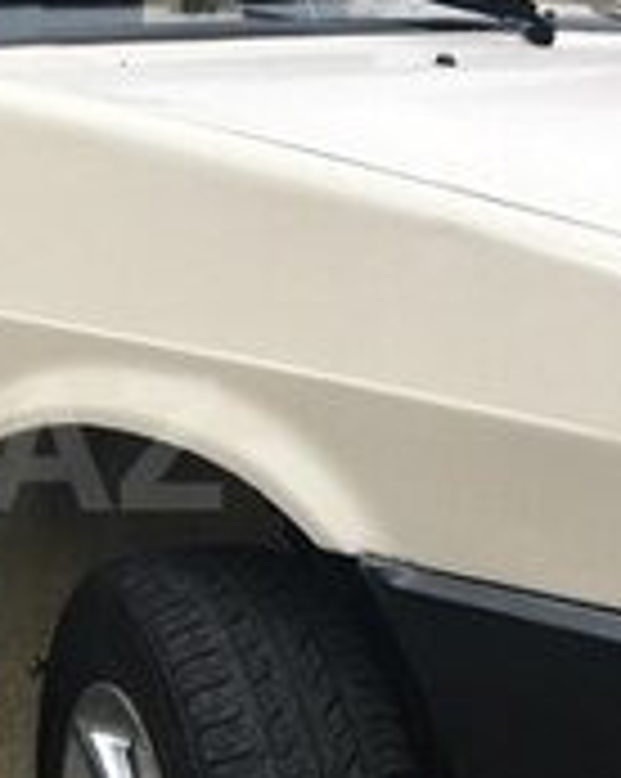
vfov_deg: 17.8
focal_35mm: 108
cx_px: -238
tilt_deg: -7.3
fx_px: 2486
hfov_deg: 13.6
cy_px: 443
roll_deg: +0.8
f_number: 2.2
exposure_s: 1/1115
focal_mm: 4.15
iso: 25
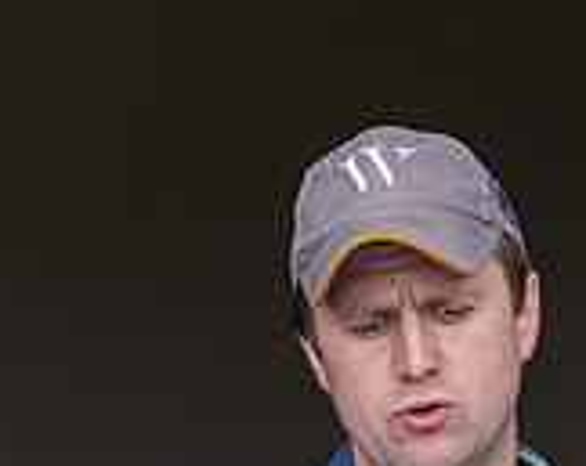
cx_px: 350
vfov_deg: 3.3
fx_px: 7998
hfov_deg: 4.2
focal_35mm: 462
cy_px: 607
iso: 200
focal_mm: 97
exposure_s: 1/250
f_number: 5
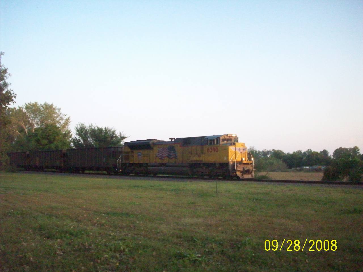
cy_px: 136
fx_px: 388
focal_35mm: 37
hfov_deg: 50.1
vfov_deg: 38.7
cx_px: 182
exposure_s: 1/512
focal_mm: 6.2
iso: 418
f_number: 2.8
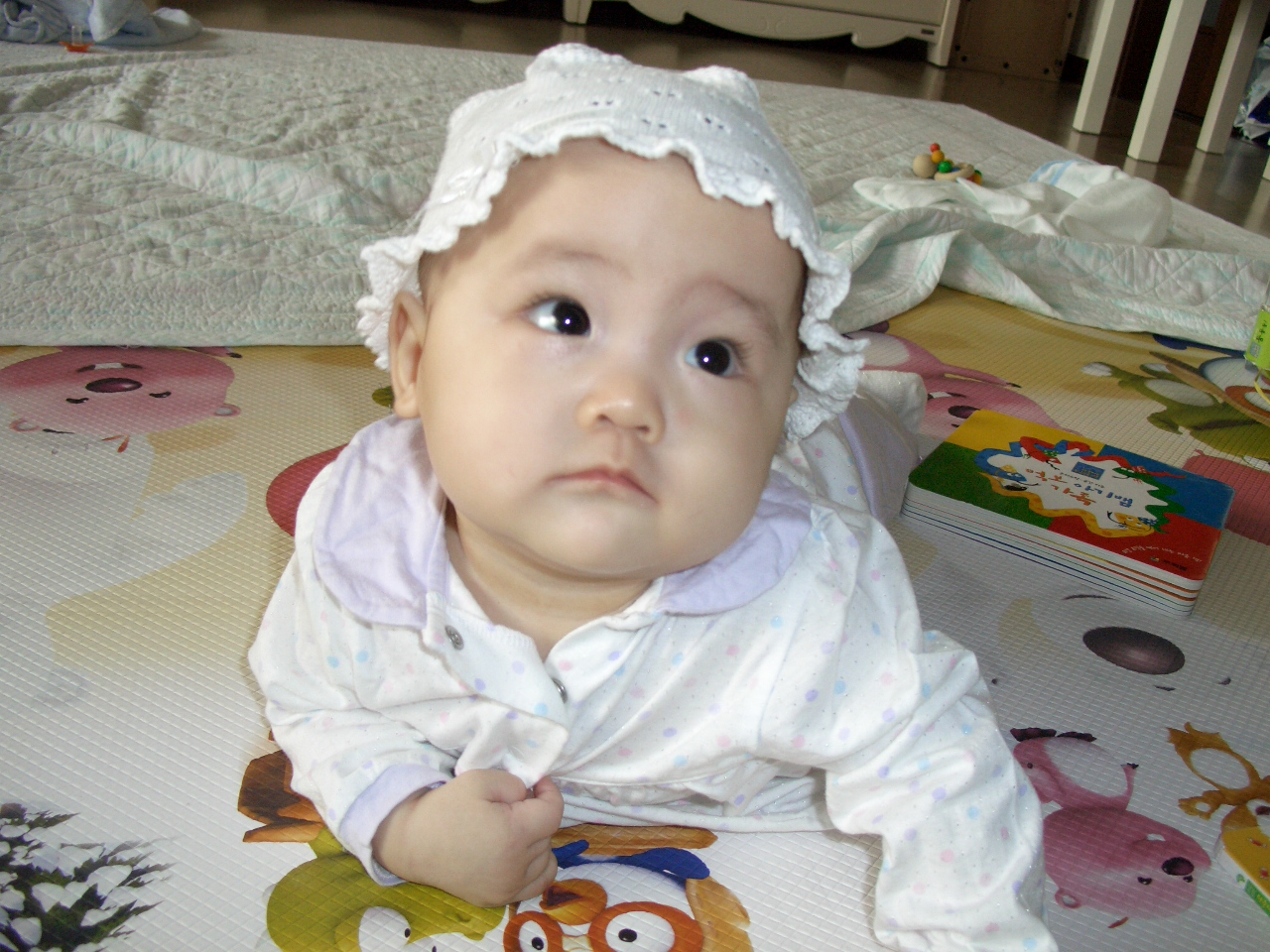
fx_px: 1211
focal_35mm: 33
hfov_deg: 55.4
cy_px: 476
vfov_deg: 42.9
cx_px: 635
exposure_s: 1/60
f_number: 2.8
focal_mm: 7.1
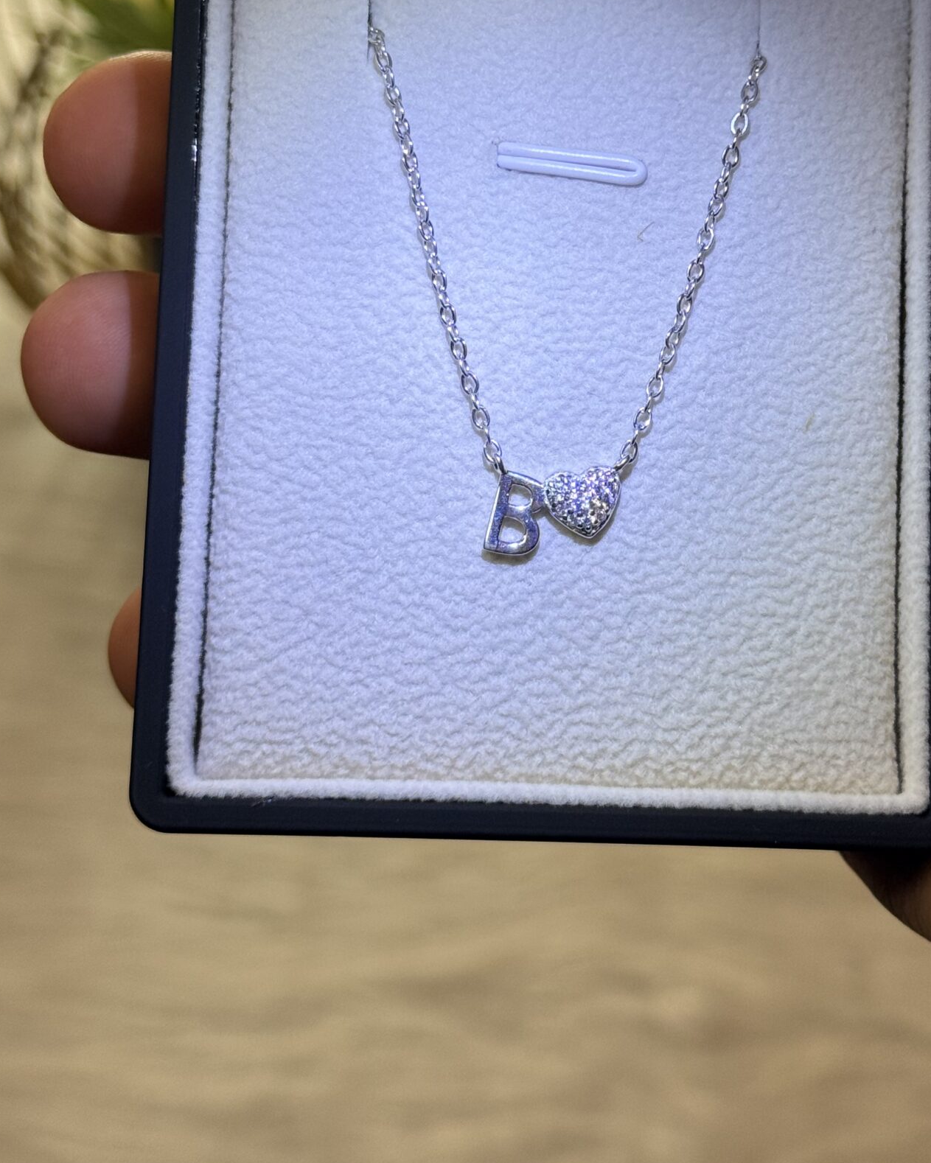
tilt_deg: -47.9
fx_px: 2617
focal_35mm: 76
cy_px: 324
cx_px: 614
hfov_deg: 20.1
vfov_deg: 24.8
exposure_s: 1/100
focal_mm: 6.76
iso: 64
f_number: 1.78
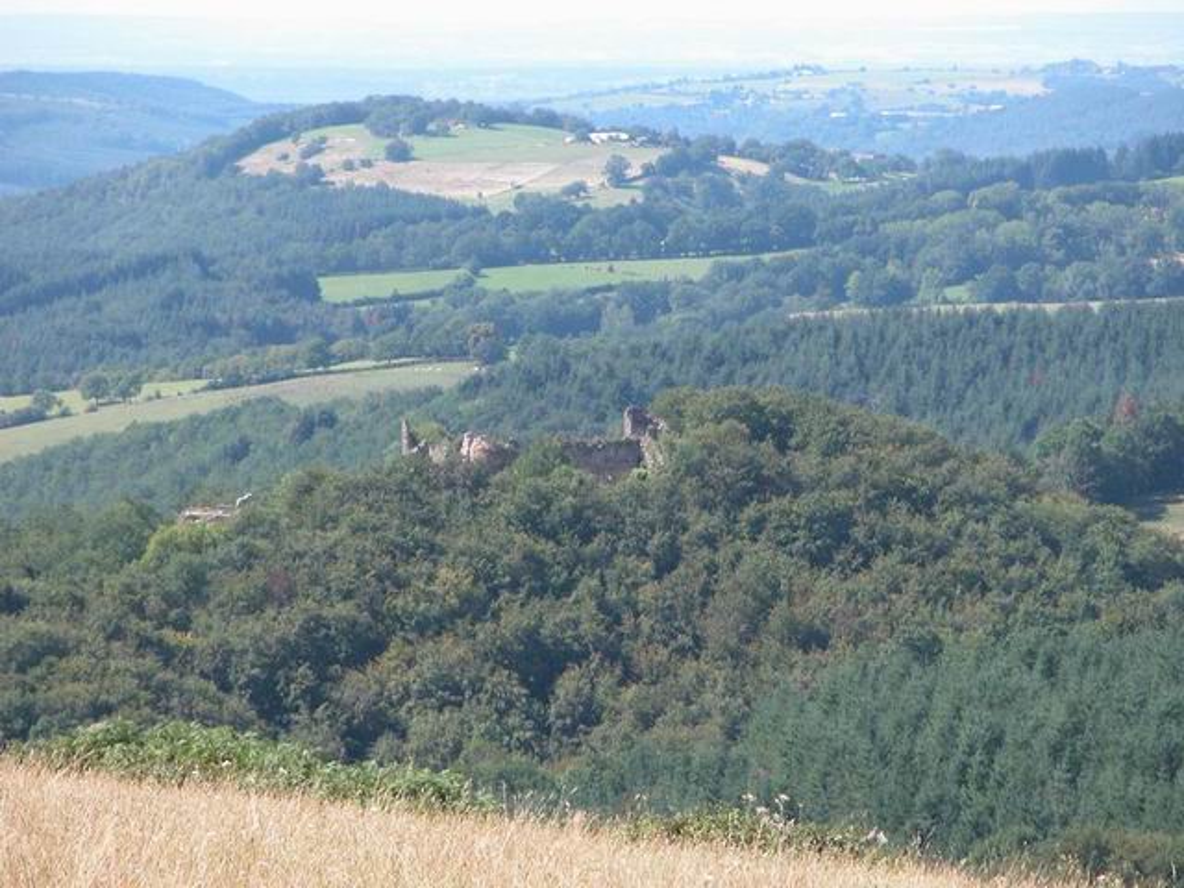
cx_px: 592
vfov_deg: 5.3
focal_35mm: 280
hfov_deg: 7.1
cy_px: 444
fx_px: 9577
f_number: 4.7
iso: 100
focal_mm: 71.2
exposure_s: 1/213
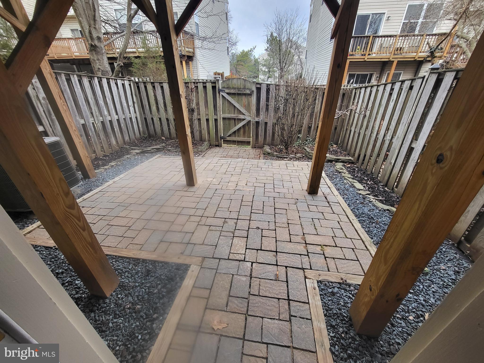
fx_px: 182
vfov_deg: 89.9
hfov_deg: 106.2
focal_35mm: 13
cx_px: 242
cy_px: 182
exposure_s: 1/60
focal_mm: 1.74
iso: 100
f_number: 2.2
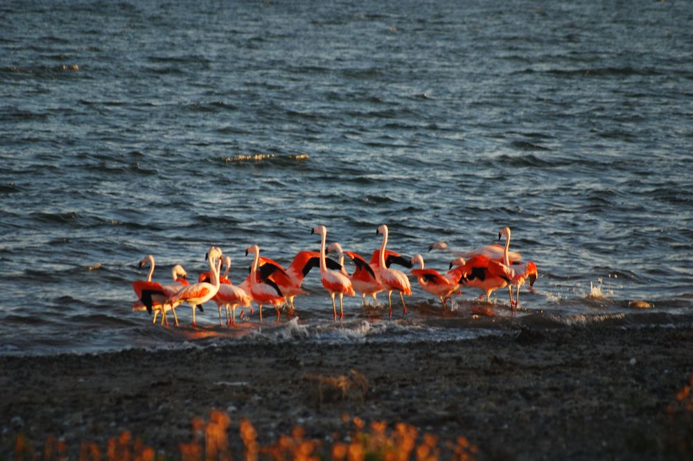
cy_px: 230
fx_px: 6061
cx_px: 346
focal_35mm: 315
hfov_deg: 6.5
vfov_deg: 4.4
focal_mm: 210
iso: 100
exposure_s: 1/100
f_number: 5.6
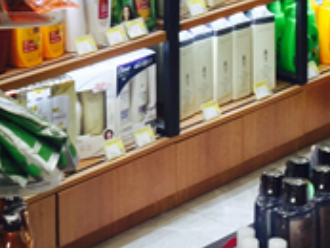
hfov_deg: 14.5
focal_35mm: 134
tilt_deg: -5.6
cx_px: 11
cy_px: -212
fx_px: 1278
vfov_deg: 10.4
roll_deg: -0.8
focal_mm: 4.15
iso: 32
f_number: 2.2
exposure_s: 1/33
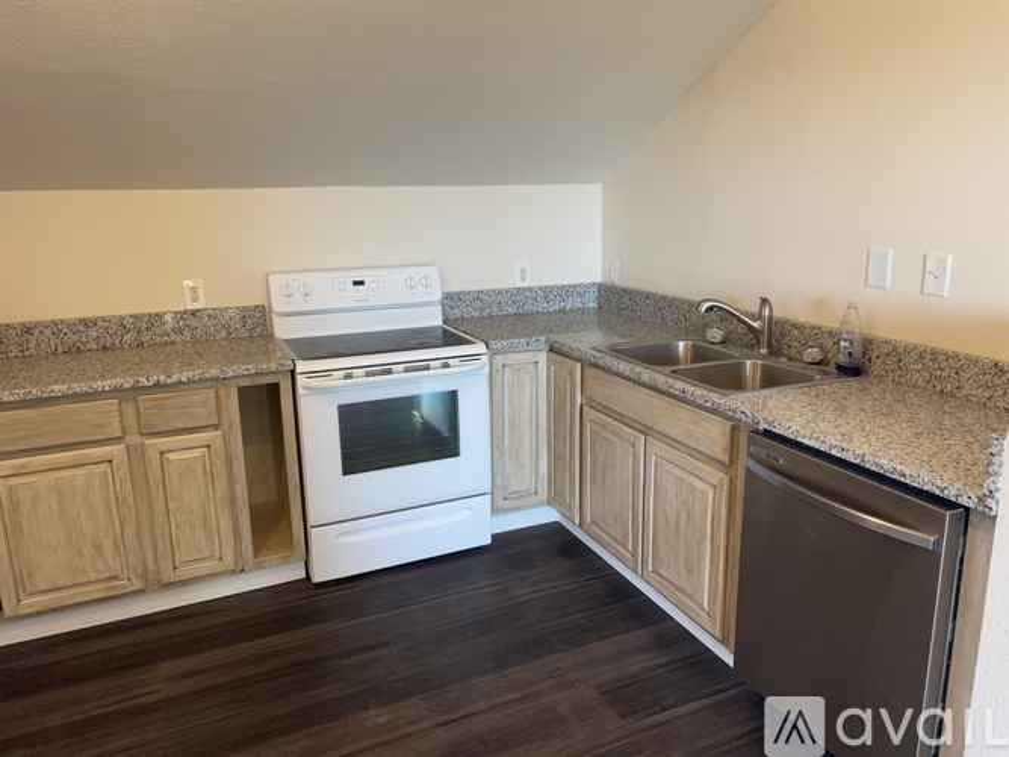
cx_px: 504
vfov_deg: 53.0
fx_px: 758
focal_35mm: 26
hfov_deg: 67.3
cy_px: 378
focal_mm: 4.2
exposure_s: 1/60
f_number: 1.6
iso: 160
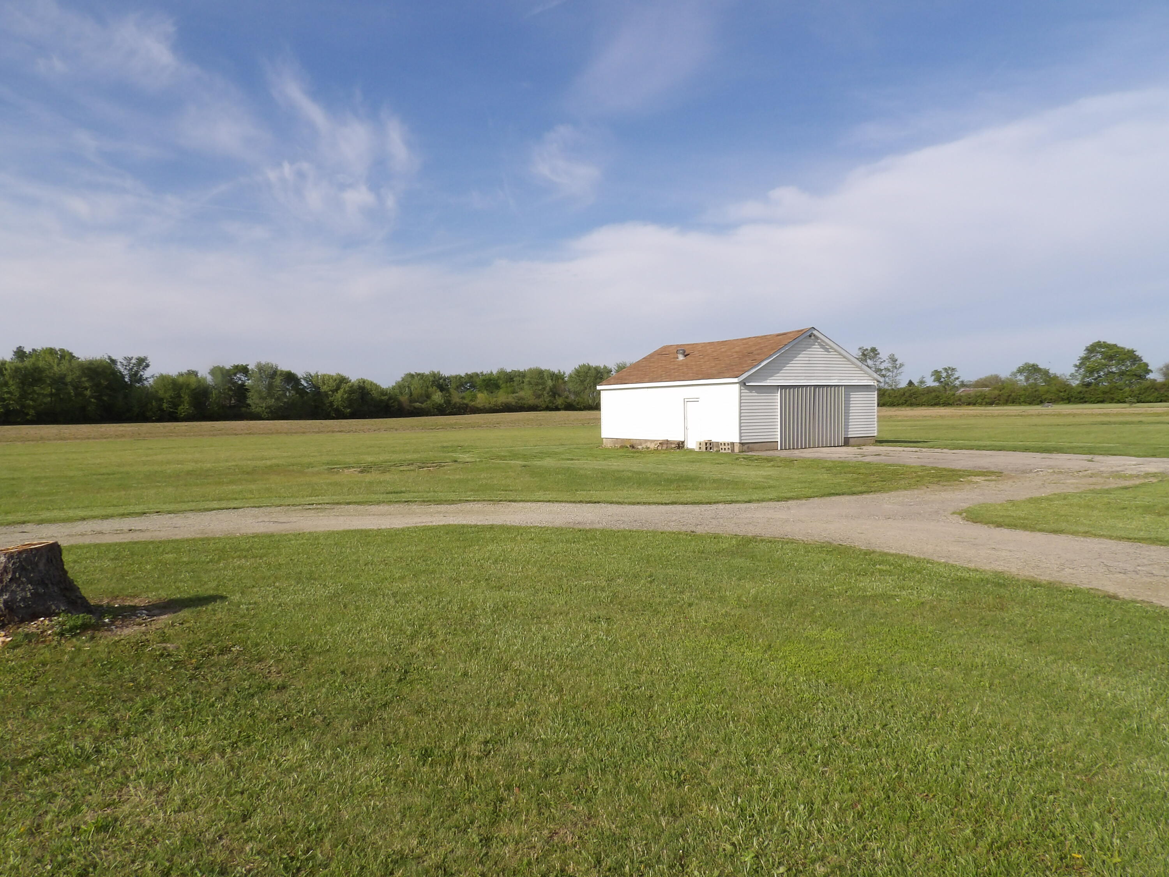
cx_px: 584
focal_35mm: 24
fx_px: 810
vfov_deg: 56.8
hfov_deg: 71.6
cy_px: 438
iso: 100
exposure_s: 1/456
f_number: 5.6
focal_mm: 4.3
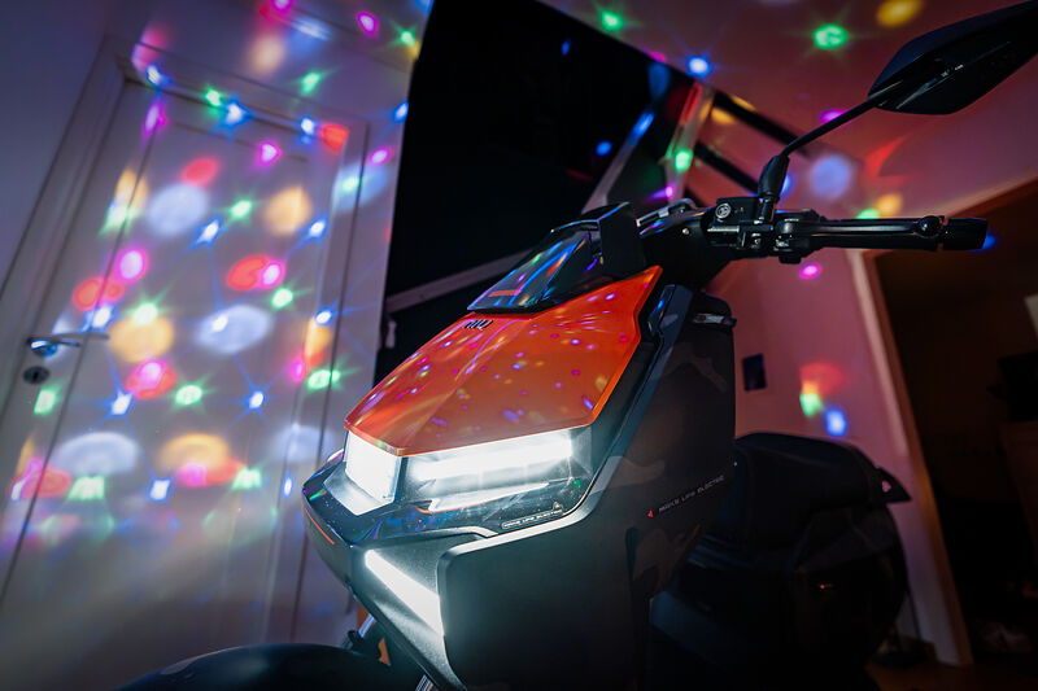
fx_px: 461
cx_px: 519
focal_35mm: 16
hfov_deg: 96.7
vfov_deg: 73.7
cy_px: 346
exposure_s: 1/125
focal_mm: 16
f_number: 2.8
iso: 3200
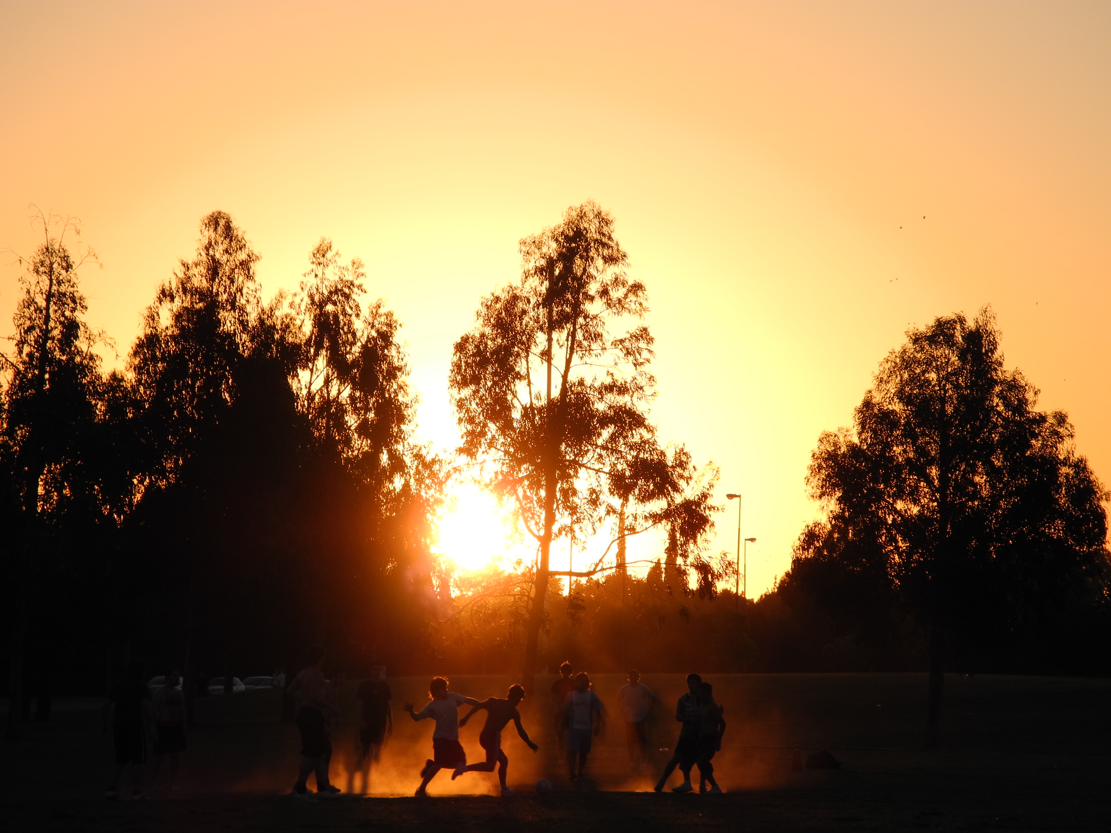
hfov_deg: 9.9
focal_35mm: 200
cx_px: 556
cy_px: 416
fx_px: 6419
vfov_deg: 7.4
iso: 100
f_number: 5.6
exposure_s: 1/320
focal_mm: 42.6
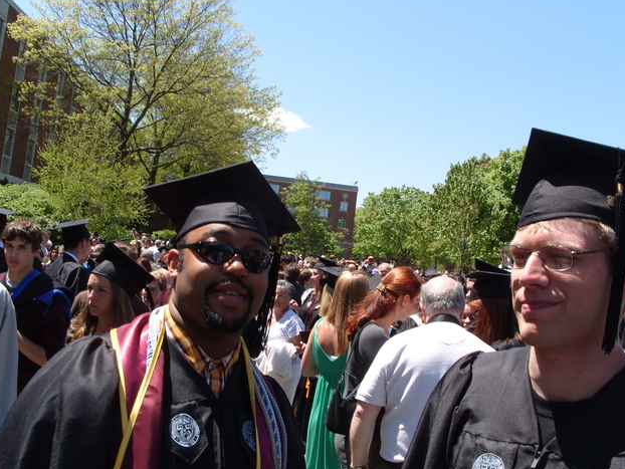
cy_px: 232
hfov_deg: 51.3
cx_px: 314
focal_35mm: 36
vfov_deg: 39.7
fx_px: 650
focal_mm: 7.8
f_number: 6.3
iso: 80
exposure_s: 1/350
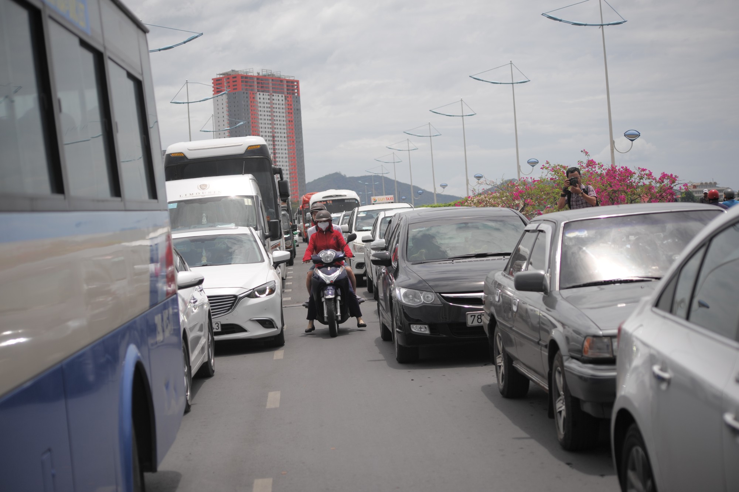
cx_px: 370
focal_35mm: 70
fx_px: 1436
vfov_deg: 19.4
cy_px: 246
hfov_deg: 28.9
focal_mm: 70
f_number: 4
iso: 200
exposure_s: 1/2500
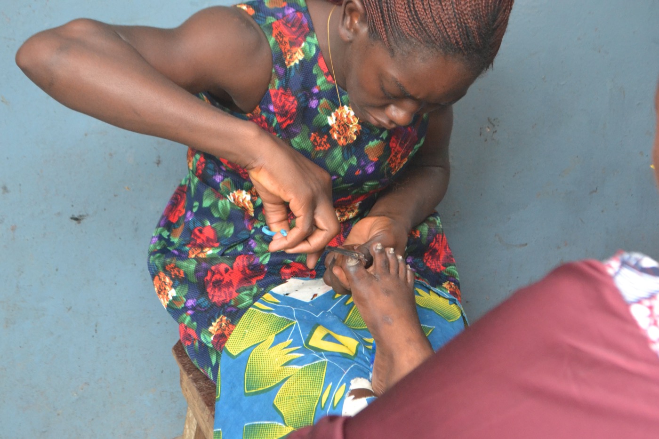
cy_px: 220
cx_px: 330
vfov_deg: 16.5
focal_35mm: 82
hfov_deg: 24.6
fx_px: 1510
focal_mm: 55
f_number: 5.6
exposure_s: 1/200
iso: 3200
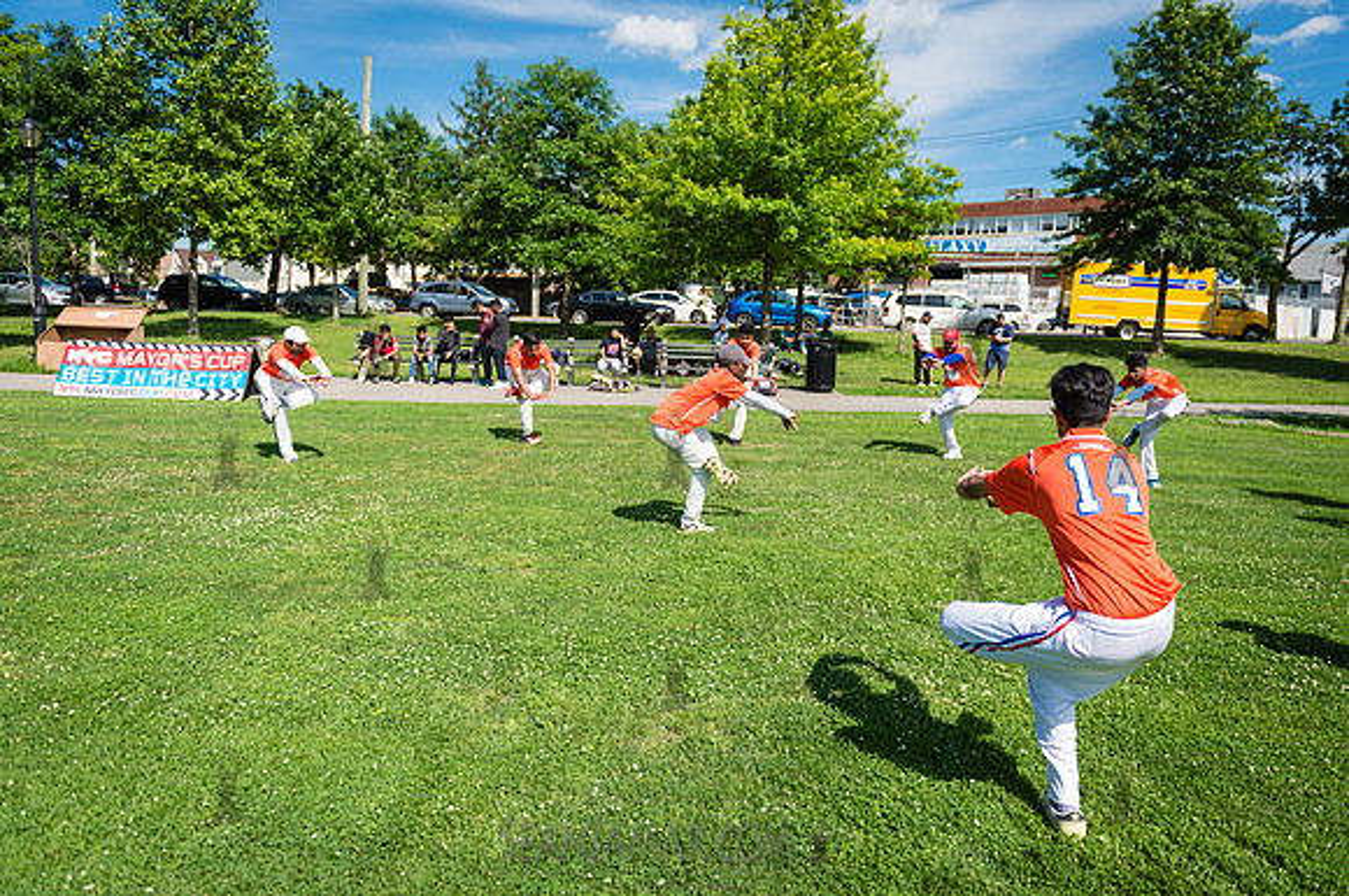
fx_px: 974
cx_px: 725
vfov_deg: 49.4
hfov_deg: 69.3
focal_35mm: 26
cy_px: 434
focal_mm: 24
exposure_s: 1/4000
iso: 200
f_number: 2.8
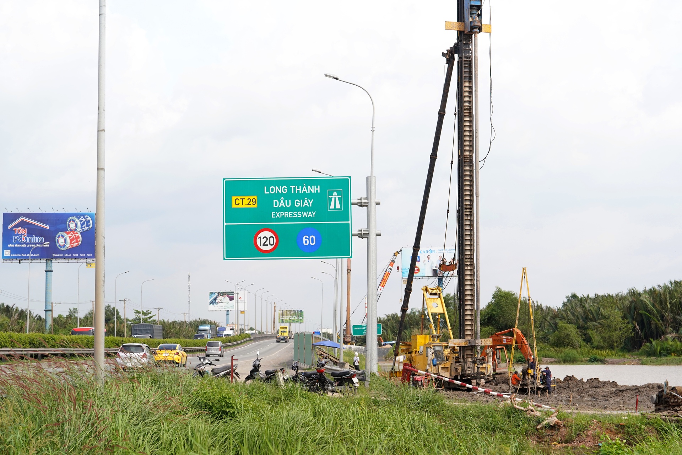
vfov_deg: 19.5
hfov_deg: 28.8
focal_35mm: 70
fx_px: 1326
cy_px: 228
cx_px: 341
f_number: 4
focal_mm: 70
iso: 800
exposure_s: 1/3200
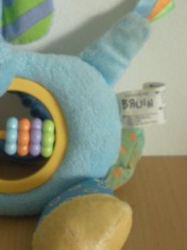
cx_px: -4
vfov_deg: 23.3
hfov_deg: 17.1
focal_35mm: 84
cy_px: 102
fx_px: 606
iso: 200
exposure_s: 1/30.8
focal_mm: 6.3
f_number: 3.1
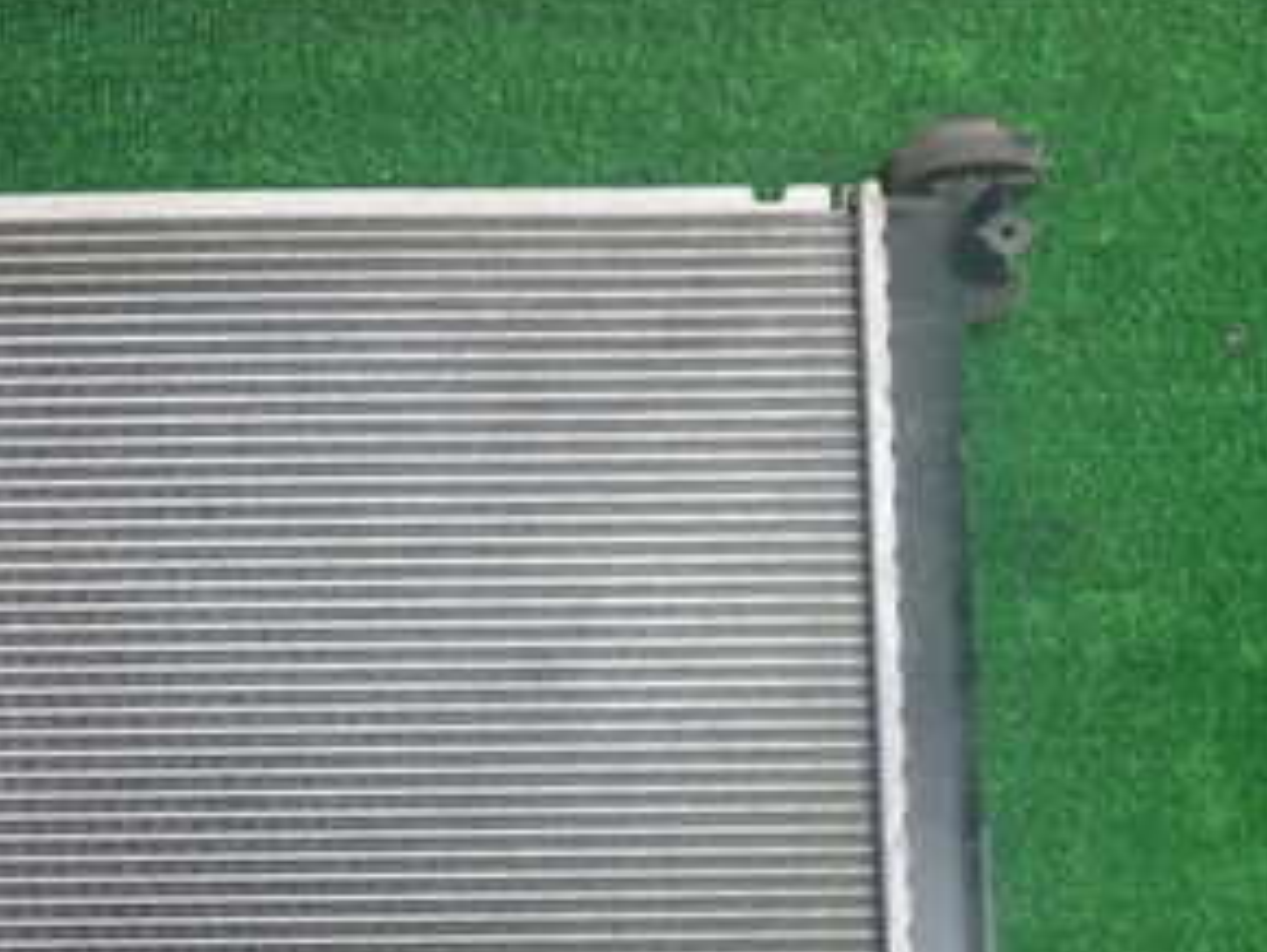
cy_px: 921
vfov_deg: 22.9
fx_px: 2271
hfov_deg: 29.4
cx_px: 35
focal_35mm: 62
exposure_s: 1/80
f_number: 2.3
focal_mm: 5.4
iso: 200
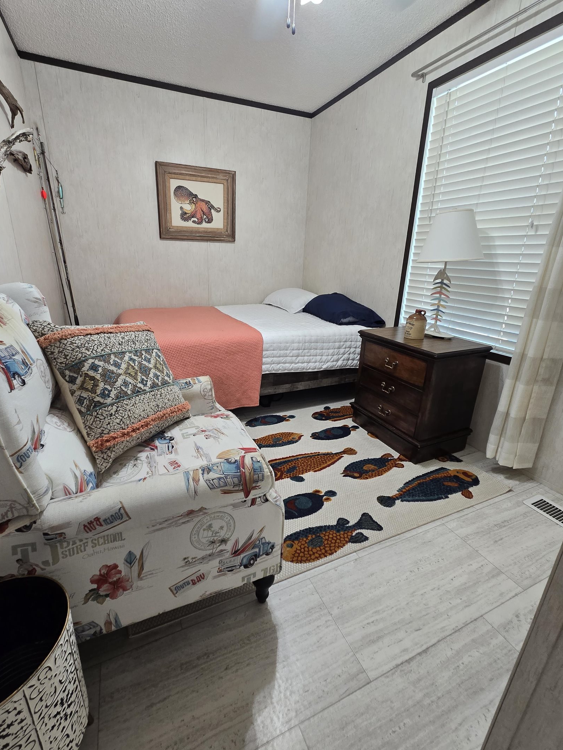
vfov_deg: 102.0
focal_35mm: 14
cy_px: 364
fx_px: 304
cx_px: 267
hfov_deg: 85.6
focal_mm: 2.2
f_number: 2.2
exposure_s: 1/60
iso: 125
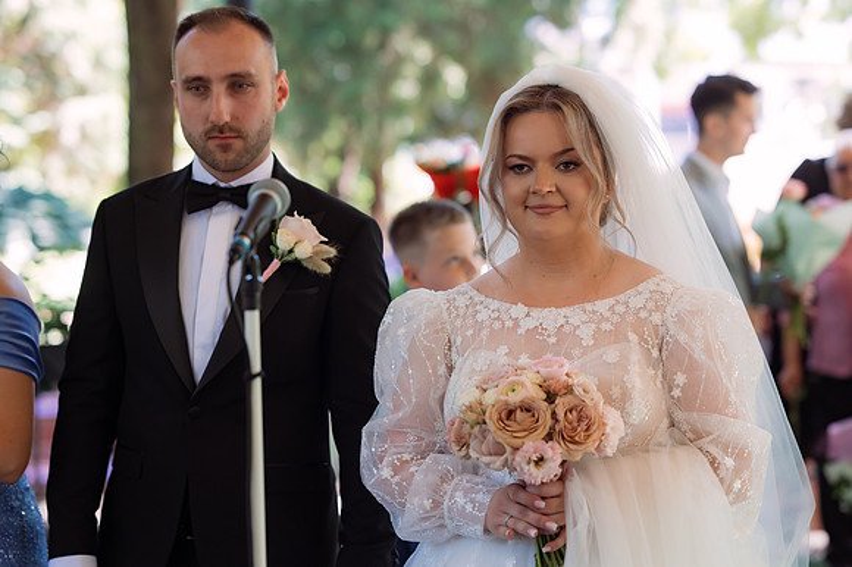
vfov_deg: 16.1
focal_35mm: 85
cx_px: 426
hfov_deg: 23.9
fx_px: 2010
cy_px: 284
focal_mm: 85
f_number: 2.8
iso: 1250
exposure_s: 1/640
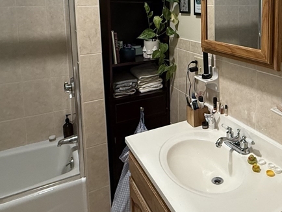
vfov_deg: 40.7
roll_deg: +0.9
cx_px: 211
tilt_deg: -4.5
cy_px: 34
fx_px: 269
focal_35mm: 33
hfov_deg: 52.9
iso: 320
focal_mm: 2.22
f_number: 2.2
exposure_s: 1/60
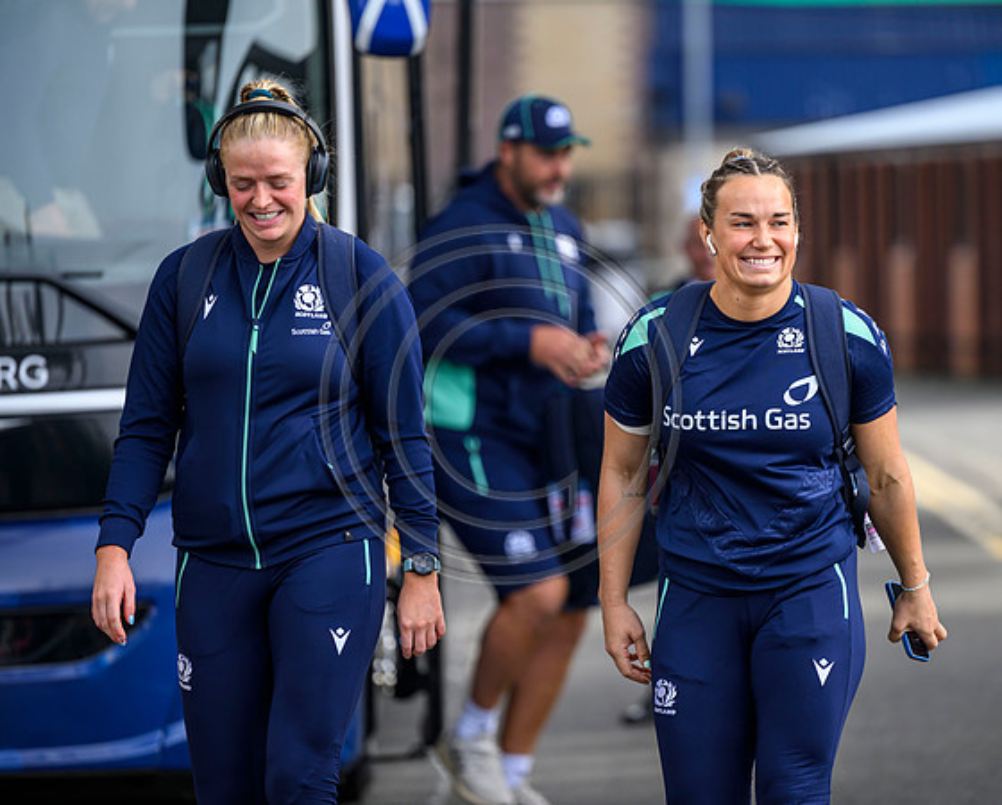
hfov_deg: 7.8
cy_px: 436
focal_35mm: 248
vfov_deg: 6.3
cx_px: 656
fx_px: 7365
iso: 500
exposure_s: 1/1600
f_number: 2.8
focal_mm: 200
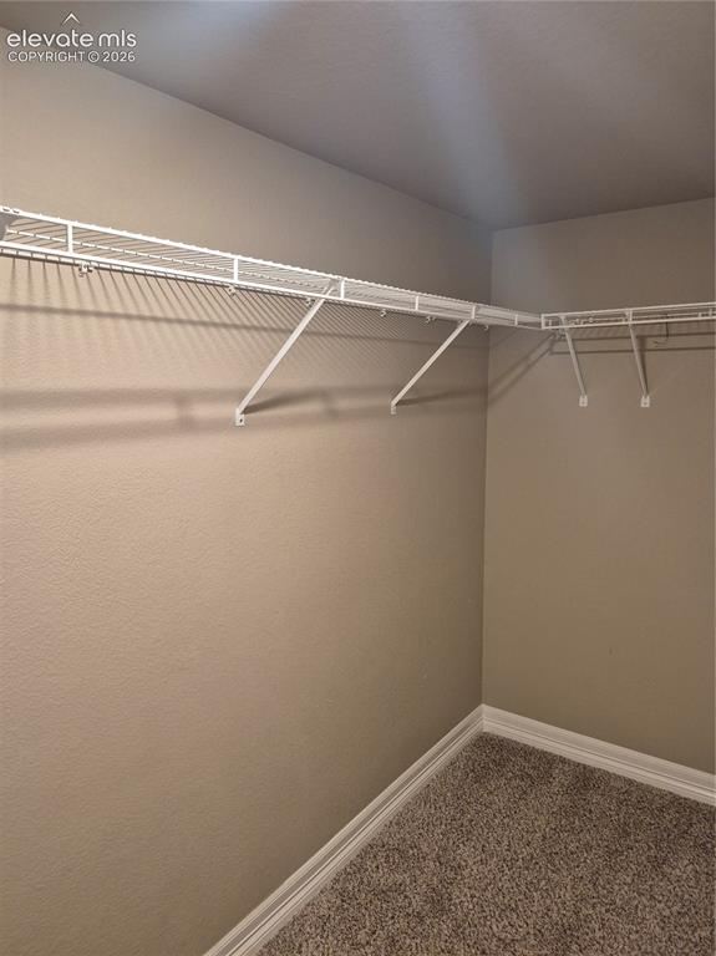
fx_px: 635
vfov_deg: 74.0
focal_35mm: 23
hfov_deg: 58.8
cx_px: 358
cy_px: 478
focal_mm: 5.4
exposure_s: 1/120
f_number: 1.8
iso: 500
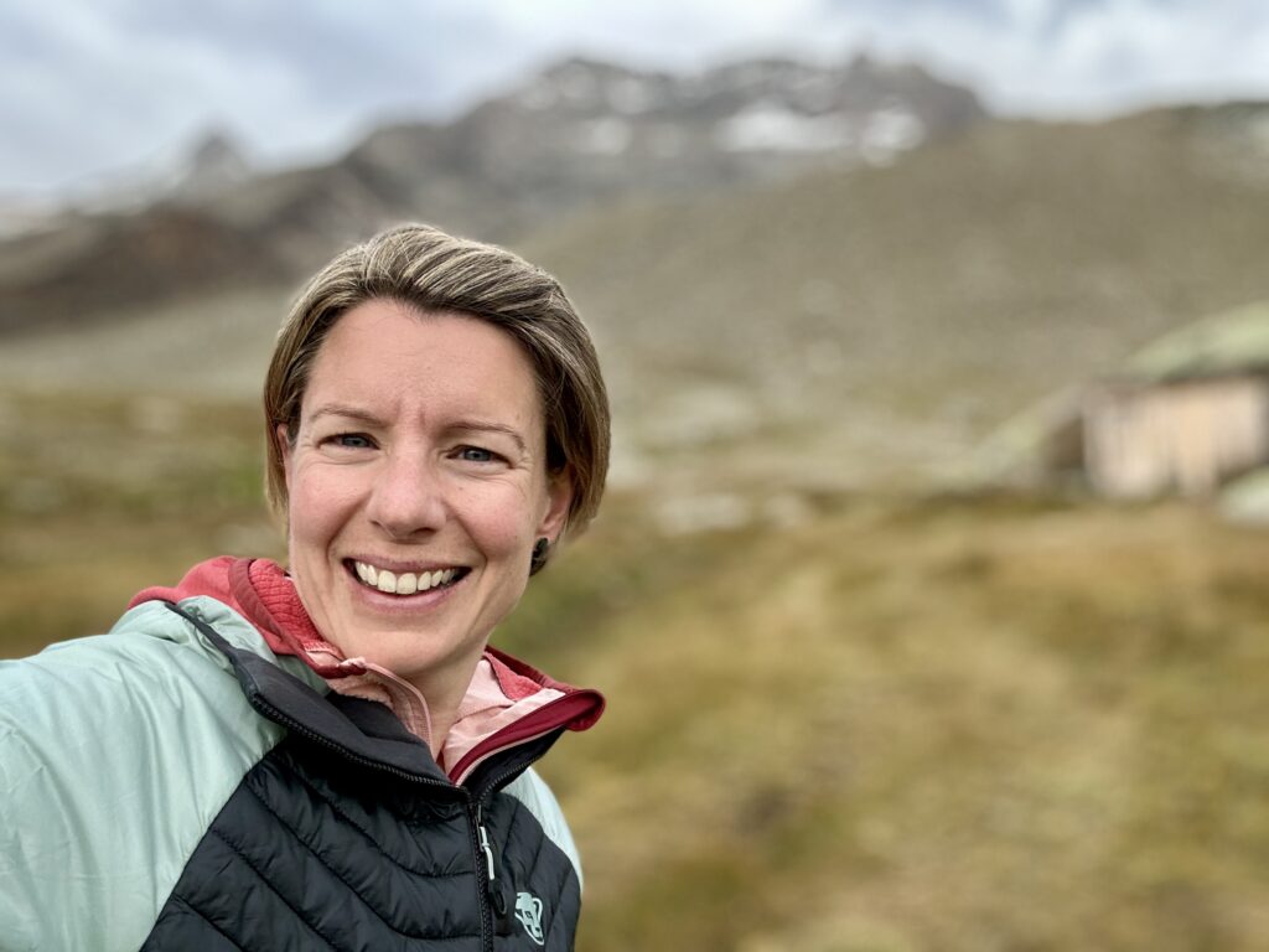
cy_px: 476
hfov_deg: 60.0
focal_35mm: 30
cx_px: 634
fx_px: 1100
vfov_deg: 46.8
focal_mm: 2.69
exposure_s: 1/183
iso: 25
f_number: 1.9
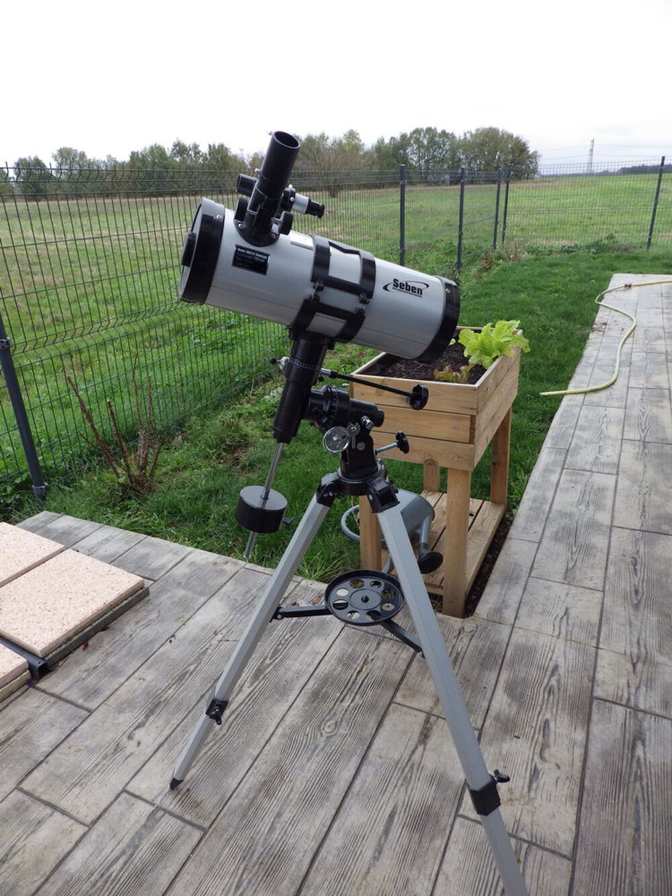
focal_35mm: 22
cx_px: 336
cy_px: 448
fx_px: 569
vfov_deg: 76.4
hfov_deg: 61.1
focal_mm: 4
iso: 100
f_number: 3.1
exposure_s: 1/160
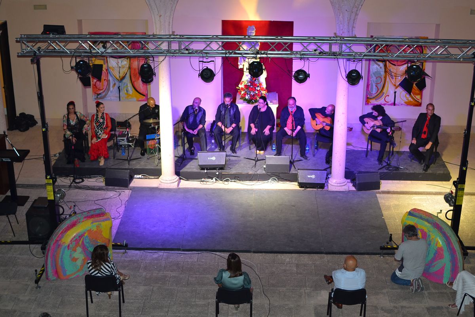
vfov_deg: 25.8
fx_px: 693
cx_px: 238
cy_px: 158
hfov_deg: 37.9
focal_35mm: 52
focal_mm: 35
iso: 400
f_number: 2.5
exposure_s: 1/60
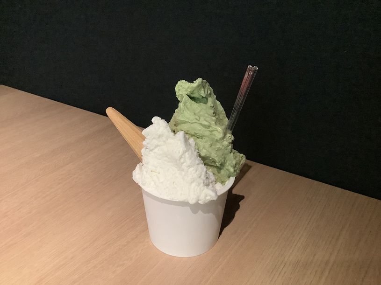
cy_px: 142
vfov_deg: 45.4
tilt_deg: -26.9
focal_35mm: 31
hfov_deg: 58.4
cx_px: 190
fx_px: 341
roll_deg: -1.9
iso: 320
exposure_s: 1/60
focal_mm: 3.3
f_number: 2.4
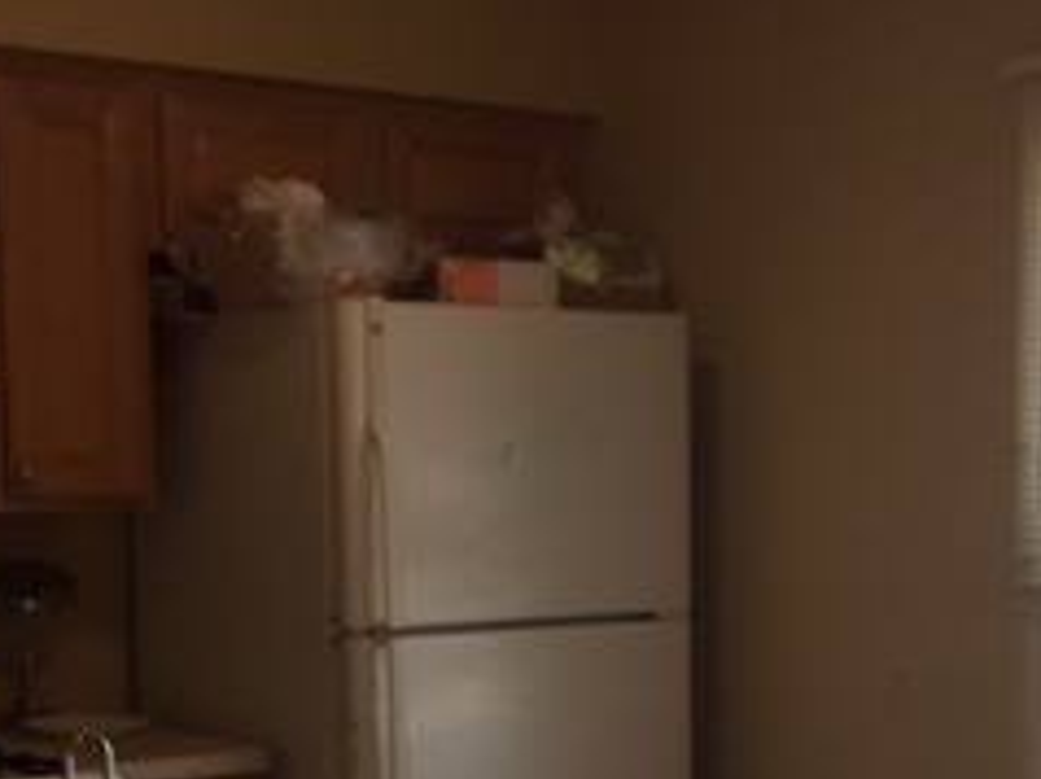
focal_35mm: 78
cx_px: 779
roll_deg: -2.0
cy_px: 792
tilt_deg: -8.6
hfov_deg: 24.8
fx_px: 2343
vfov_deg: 18.3
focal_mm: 4.15
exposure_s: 1/40
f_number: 2.2
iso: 32
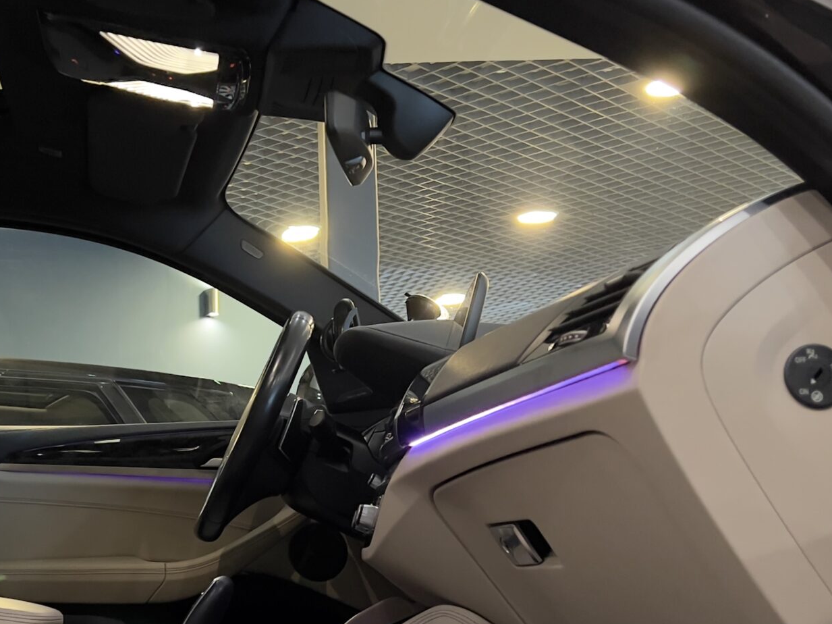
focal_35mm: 54
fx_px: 1298
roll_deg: +1.4
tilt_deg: +5.0
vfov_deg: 26.8
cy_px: 428
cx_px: 219
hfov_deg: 34.9
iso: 640
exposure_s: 1/35
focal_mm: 5.7
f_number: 1.5
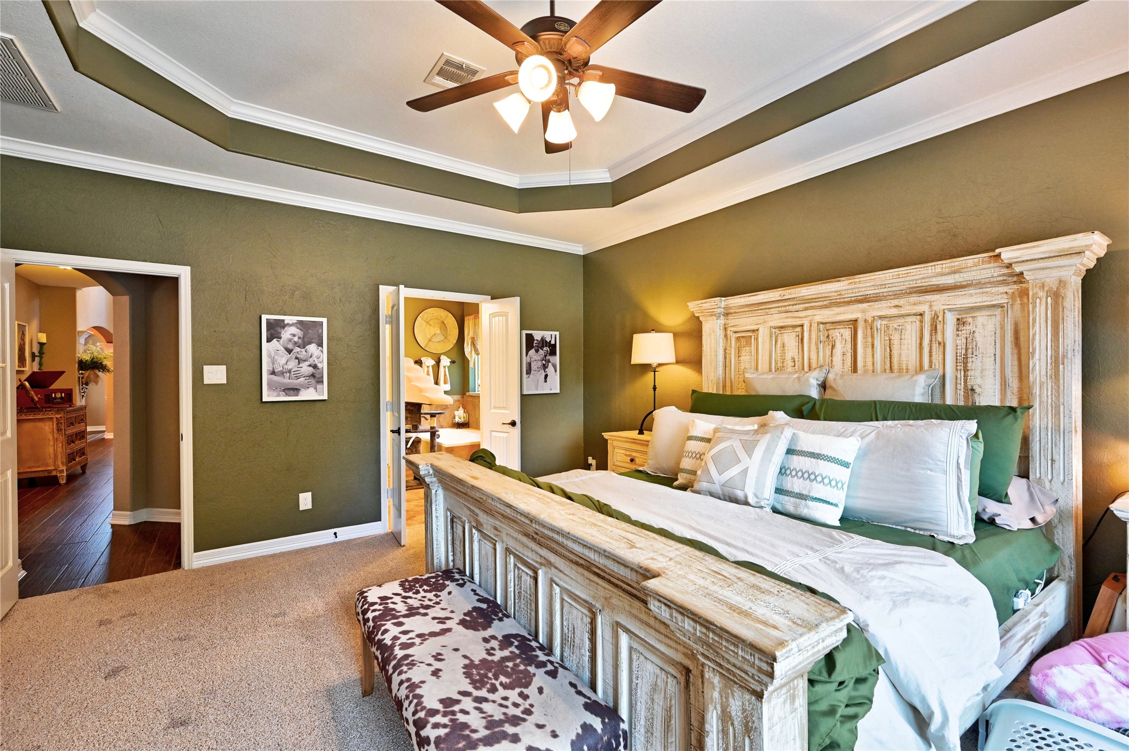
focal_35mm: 16
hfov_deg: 98.6
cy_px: 376
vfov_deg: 75.4
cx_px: 564
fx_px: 486
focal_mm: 15.5
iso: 640
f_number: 8
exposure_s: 1/6
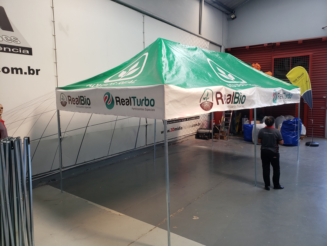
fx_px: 246
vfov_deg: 53.1
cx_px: 164
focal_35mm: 26
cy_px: 123
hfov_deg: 67.3
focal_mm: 4.3
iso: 50
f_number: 2.4
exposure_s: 1/60
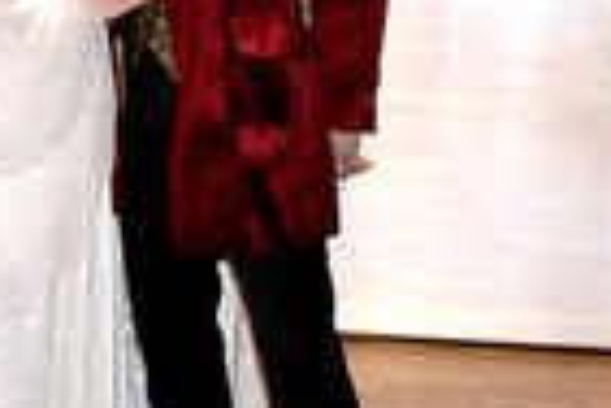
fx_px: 1731
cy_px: 113
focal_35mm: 102
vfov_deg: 13.4
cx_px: -20
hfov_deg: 19.4
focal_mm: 32
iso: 5000
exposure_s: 1/100
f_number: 6.3
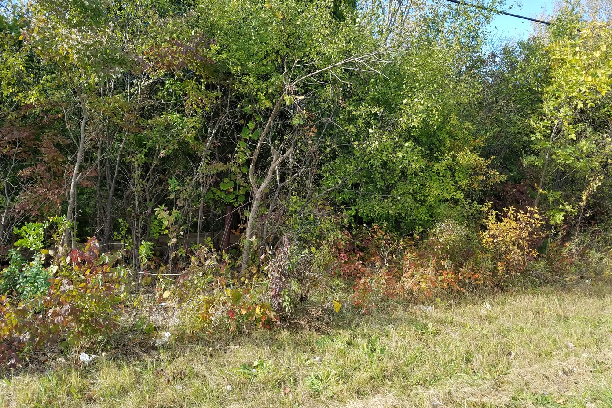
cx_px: 303
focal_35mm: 28
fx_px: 476
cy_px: 188
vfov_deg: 46.4
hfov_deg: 65.5
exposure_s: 1/706
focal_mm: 4.2
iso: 50
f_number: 1.7
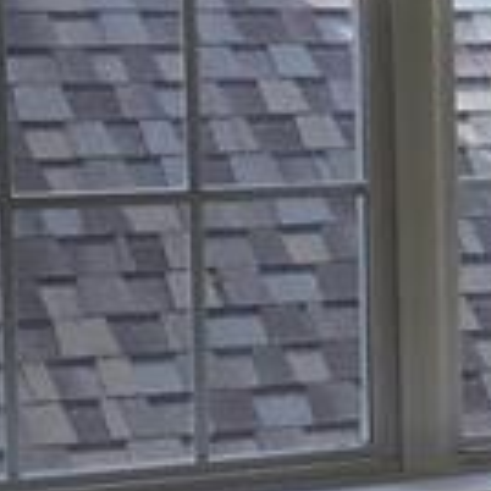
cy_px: 443
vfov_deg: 8.3
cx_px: 1367
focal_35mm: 210
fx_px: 3370
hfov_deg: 7.5
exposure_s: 1/213
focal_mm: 3.3
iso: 25
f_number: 2.4
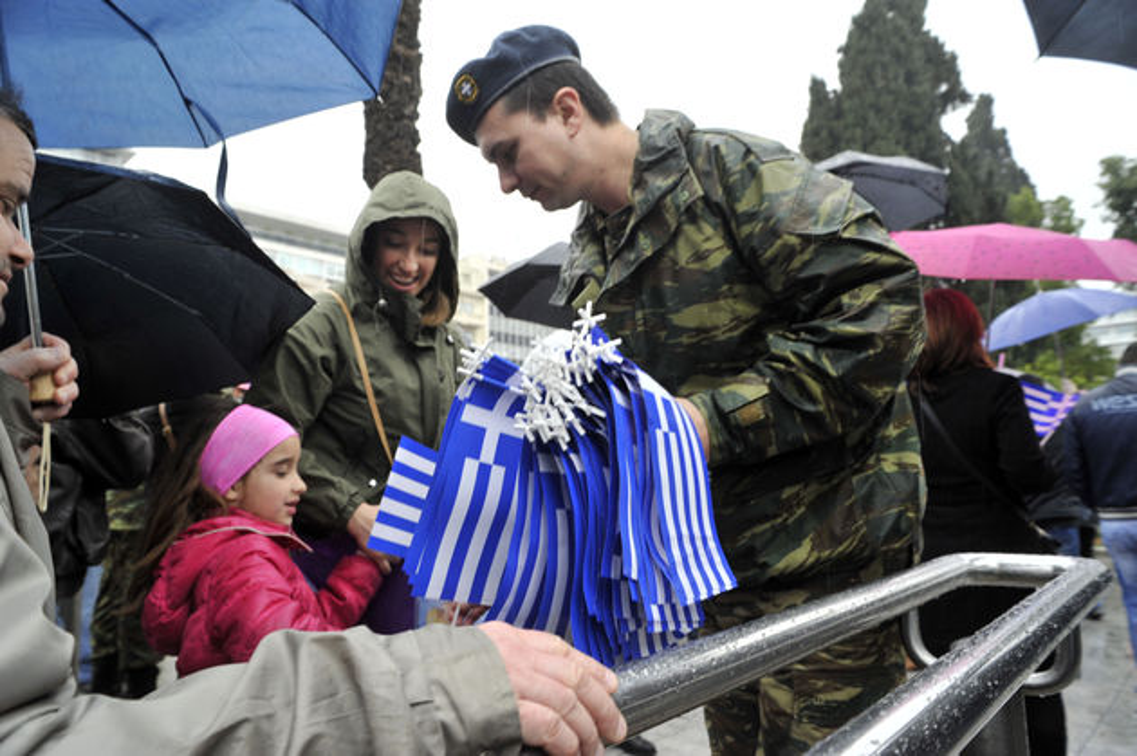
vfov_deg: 53.1
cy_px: 378
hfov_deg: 73.8
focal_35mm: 24
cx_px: 568
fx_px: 757
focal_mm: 24
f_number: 6.3
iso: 640
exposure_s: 1/125
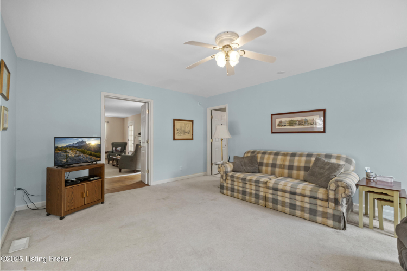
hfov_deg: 100.4
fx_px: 170
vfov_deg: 77.3
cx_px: 204
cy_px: 136
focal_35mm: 15
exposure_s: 1/6
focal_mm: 10
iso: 400
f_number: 10
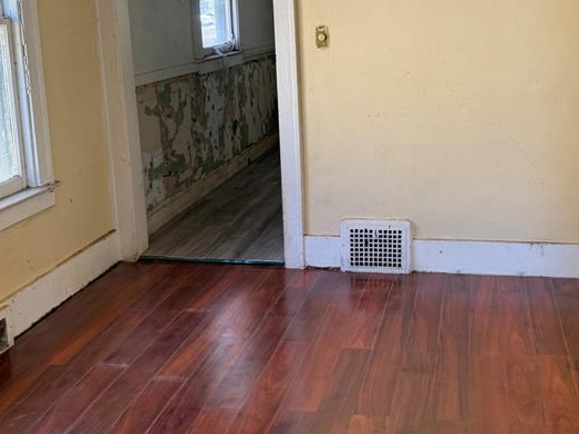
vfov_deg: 30.8
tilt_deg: -11.6
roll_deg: +1.6
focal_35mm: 47
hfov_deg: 40.0
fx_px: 786
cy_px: 168
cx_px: 384
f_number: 1.78
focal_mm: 6.76
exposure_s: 1/104
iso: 200
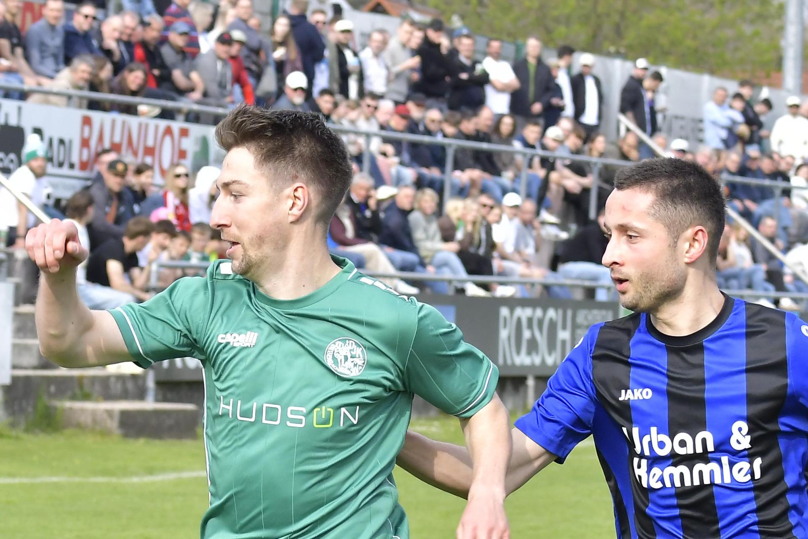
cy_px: 270
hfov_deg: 17.1
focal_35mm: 120
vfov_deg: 11.4
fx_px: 2693
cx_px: 404
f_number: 7.1
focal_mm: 80
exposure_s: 1/1250
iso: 800
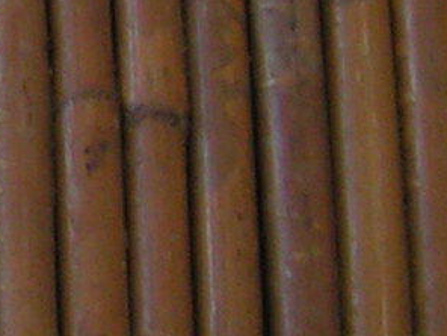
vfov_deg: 5.6
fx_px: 3396
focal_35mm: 263
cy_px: 82
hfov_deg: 7.1
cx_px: -625
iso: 64
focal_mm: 5.8
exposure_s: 1/40
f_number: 2.8
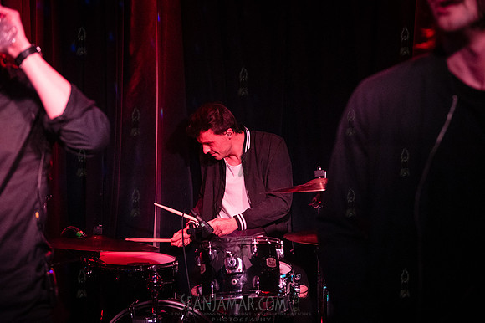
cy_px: 162
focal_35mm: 50
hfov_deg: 39.6
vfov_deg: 27.0
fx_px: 673
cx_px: 242
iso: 12800
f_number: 3.5
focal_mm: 50
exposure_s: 1/250
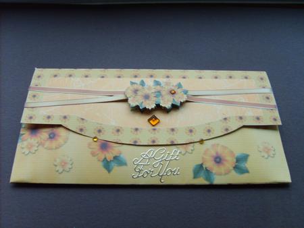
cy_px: 114
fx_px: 308
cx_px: 152
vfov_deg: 40.7
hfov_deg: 52.6
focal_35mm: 35
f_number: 2.8
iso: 86
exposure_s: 1/30
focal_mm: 5.8
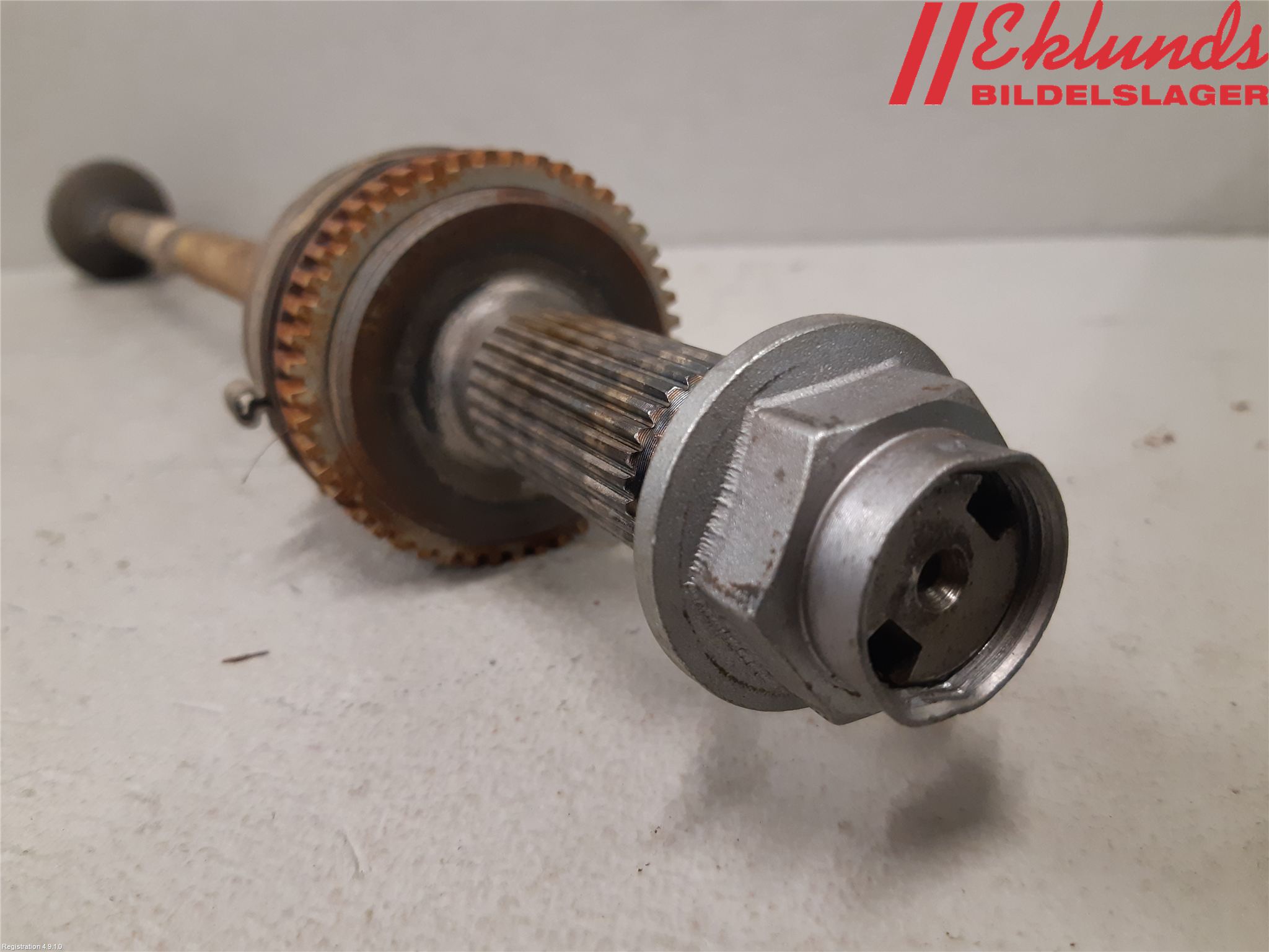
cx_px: 634
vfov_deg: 53.1
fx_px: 953
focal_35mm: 26
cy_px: 476
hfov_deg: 67.3
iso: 160
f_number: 1.7
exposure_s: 1/50
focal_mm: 3.93
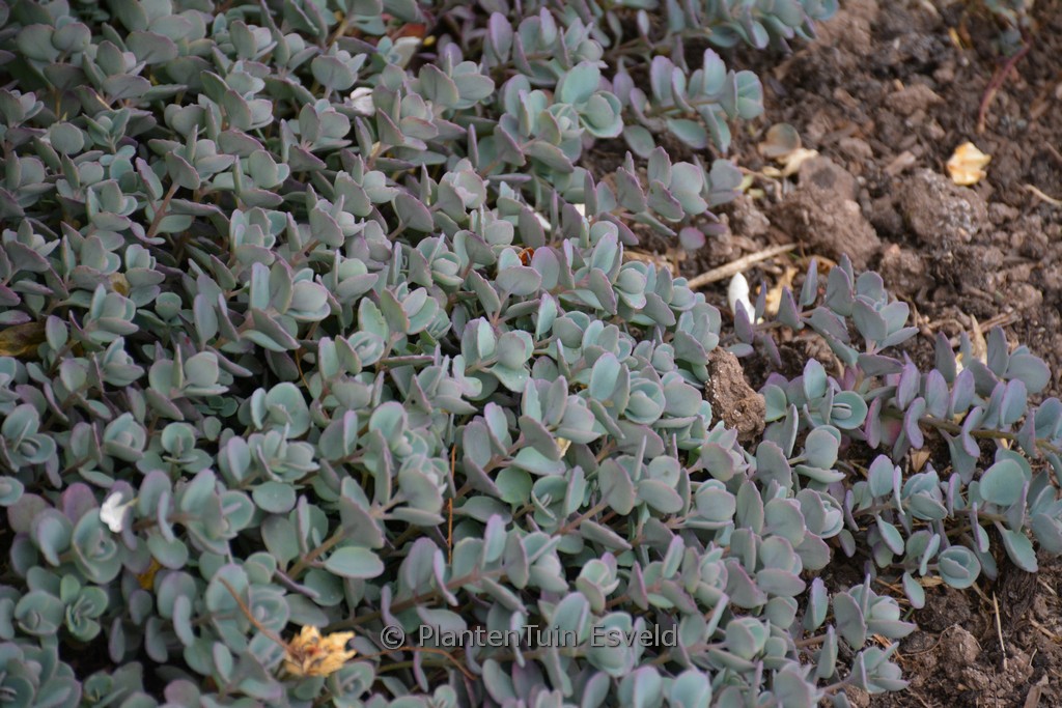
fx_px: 6195
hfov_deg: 9.8
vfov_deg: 6.5
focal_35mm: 210
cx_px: 531
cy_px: 354
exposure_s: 1/640
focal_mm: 140
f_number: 5.6
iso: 800
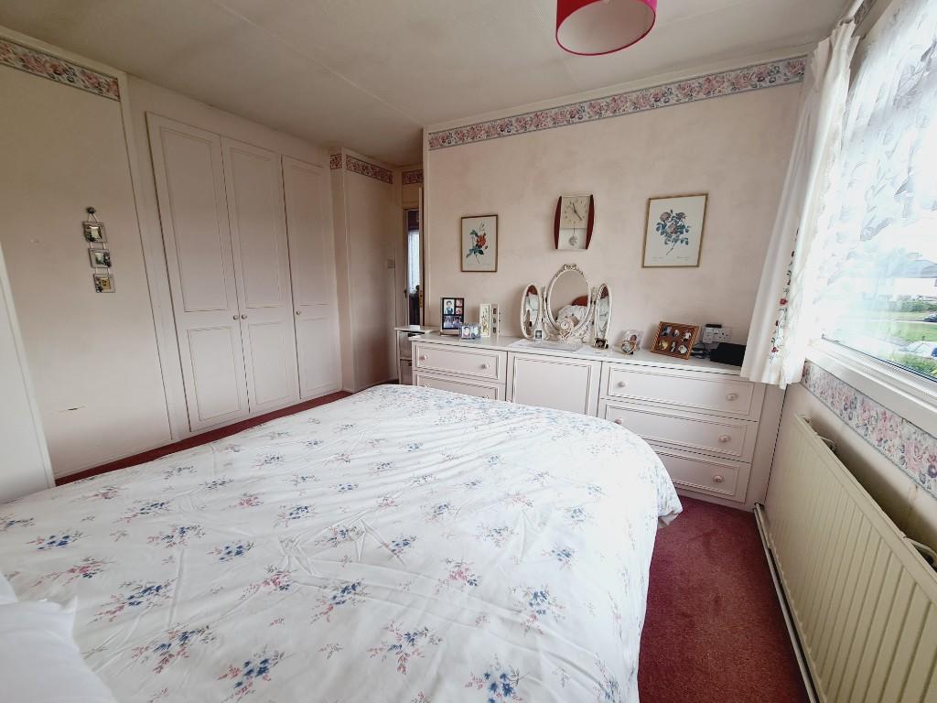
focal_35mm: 13
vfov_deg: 89.9
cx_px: 468
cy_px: 352
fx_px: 352
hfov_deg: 106.2
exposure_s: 1/204
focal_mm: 2.2
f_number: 2.2
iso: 50
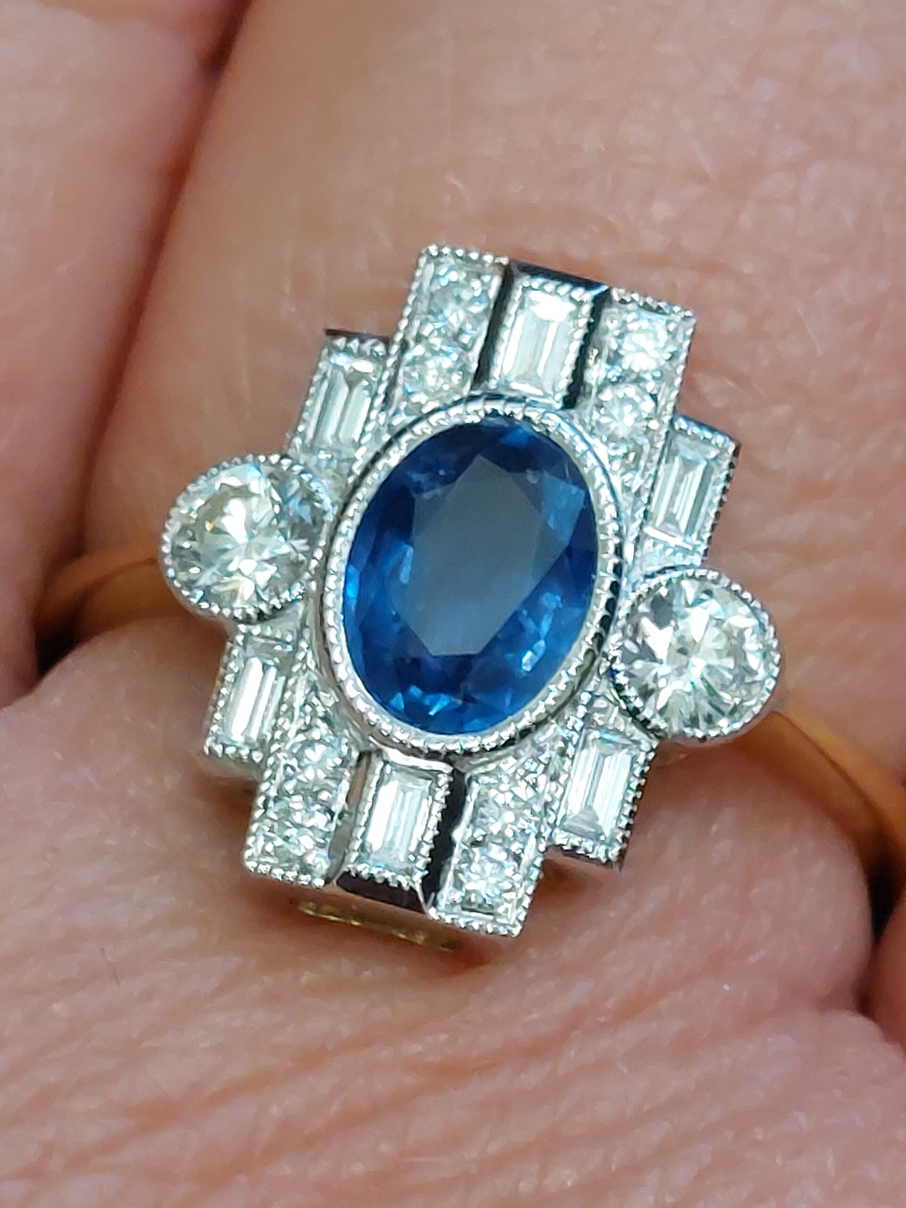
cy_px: 604
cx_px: 453
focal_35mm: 25
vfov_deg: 69.4
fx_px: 872
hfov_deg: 54.9
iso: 125
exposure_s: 1/50
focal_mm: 5.23
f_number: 1.8
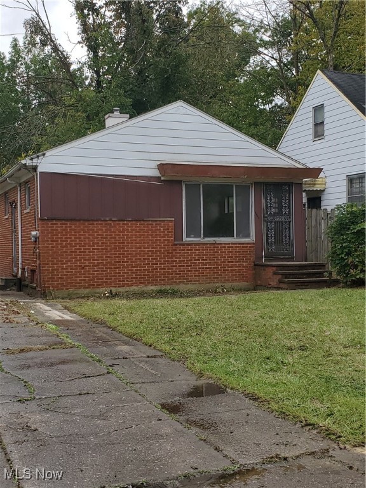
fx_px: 367
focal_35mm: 26
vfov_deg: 67.3
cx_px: 183
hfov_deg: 53.1
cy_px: 244
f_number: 2.4
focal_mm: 4.3
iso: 50
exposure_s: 1/738
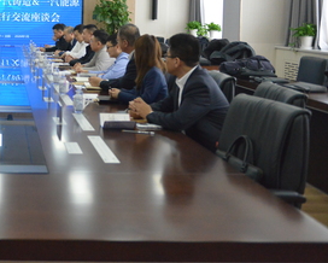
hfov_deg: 31.8
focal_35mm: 55
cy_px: 43
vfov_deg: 27.0
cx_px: 7
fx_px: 534
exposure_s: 1/1600
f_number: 2.8
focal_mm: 29
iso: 6400
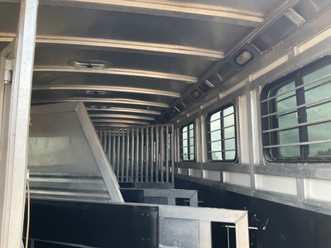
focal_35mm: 29
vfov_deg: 48.2
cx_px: 166
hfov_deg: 61.7
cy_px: 124
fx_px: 277
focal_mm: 3
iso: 25
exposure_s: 1/201
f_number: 1.8
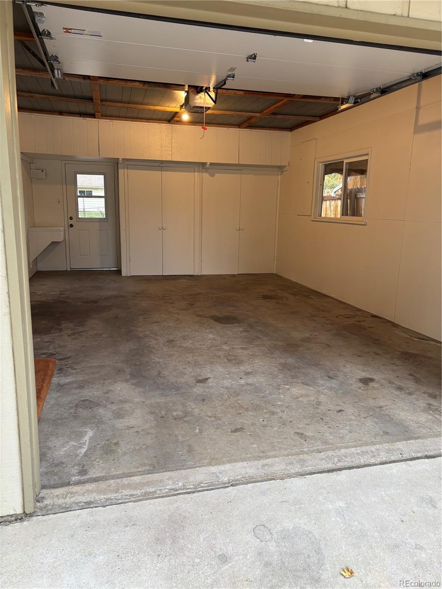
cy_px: 294
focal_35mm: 26
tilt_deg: -11.7
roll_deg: -2.1
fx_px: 443
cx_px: 221
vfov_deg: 67.3
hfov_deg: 53.1
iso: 80
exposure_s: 1/60
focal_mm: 5.96
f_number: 1.6
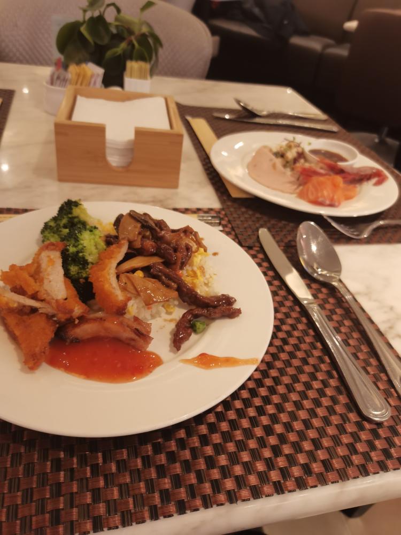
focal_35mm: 26
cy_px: 268
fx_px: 402
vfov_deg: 67.3
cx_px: 200
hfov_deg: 53.1
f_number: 1.8
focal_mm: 5.58
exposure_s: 1/20
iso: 640
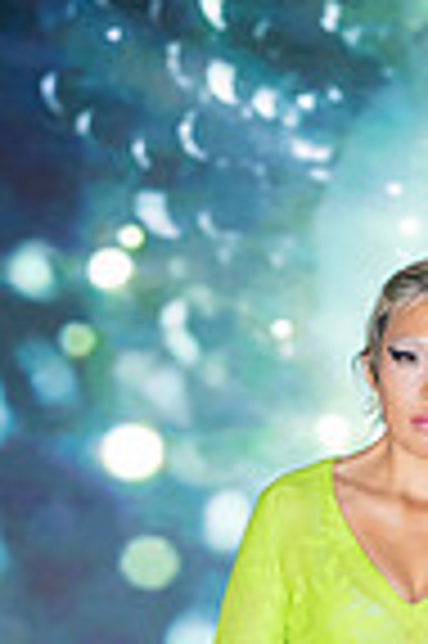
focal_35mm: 487
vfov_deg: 4.2
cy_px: 1009
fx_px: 8705
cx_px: 491
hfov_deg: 2.8
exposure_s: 1/200
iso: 1600
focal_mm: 155
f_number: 2.8
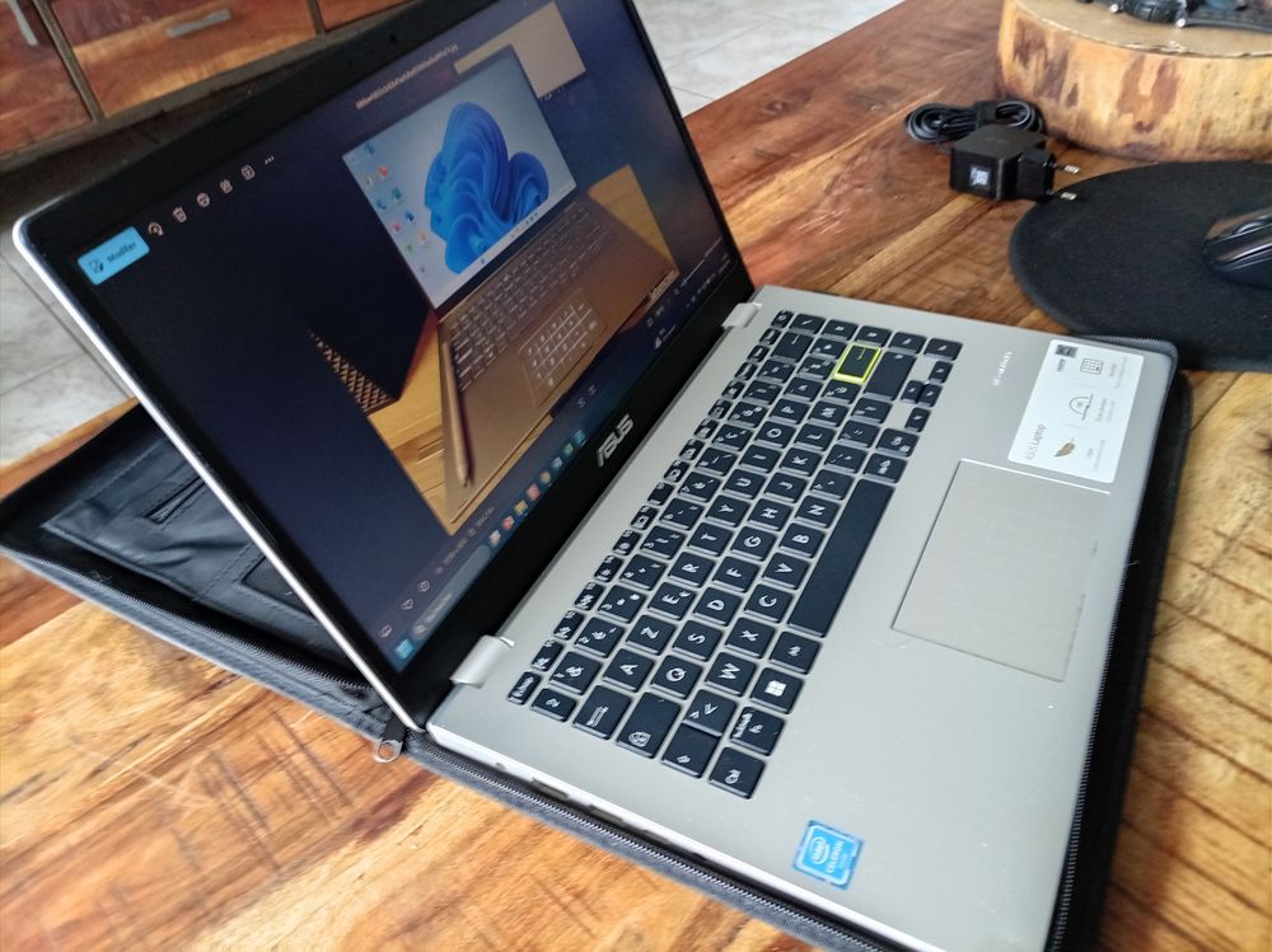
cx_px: 636
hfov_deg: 69.4
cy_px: 476
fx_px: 918
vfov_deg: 54.8
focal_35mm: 25
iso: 213
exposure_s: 1/25
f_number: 1.8
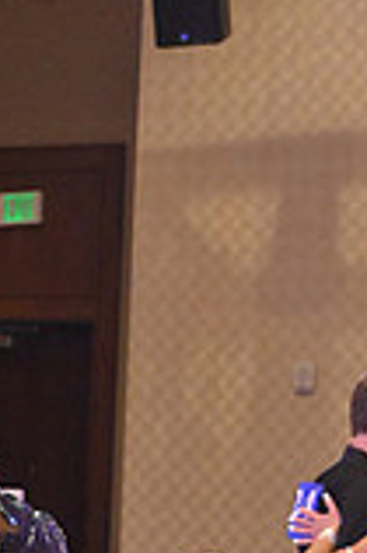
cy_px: 854
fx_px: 3662
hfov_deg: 5.7
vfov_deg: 8.4
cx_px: -68
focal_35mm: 239
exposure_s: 1/200
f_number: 9
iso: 6400
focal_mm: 65
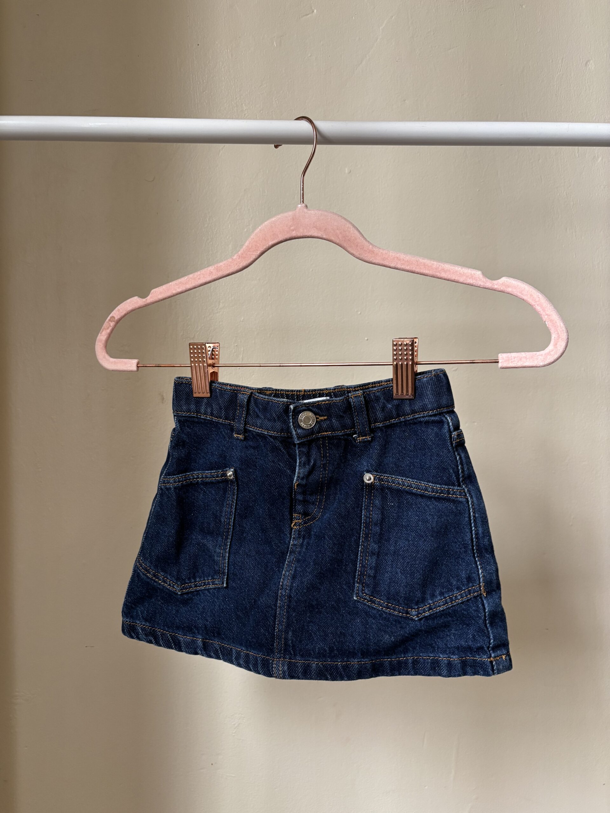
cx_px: 305
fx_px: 611
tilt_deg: +0.0
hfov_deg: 53.1
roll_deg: -0.1
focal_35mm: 26
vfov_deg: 67.3
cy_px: 406
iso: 160
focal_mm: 5.96
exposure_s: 1/60
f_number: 1.6
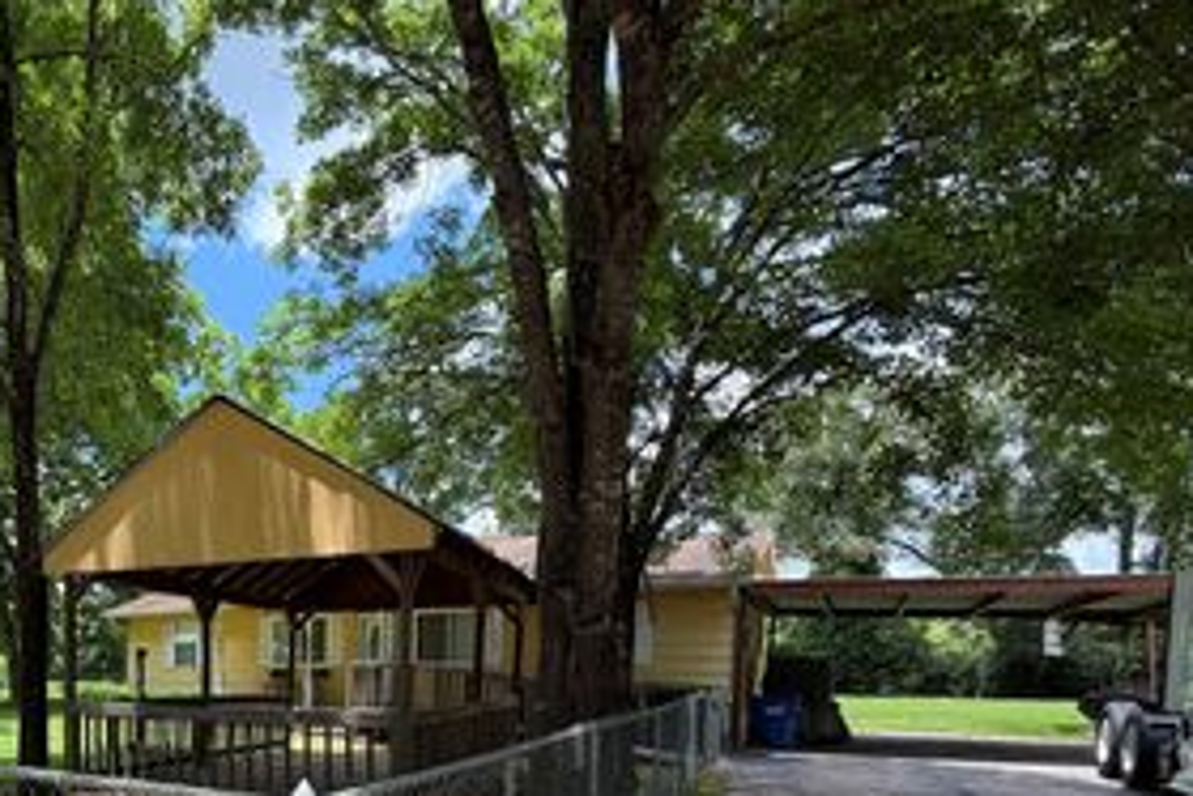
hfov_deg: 62.0
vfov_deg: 44.9
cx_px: 196
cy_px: 722
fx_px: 862
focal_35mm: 26
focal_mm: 2.22
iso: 64
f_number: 2.2
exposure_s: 1/502
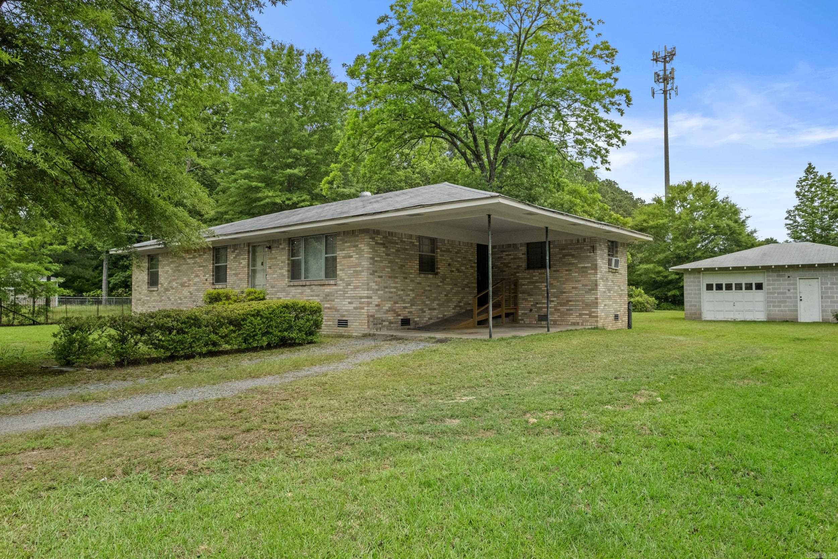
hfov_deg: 76.1
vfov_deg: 55.1
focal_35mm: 23
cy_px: 280
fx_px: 535
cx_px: 419
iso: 400
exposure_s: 1/250
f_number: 8
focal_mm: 15.1
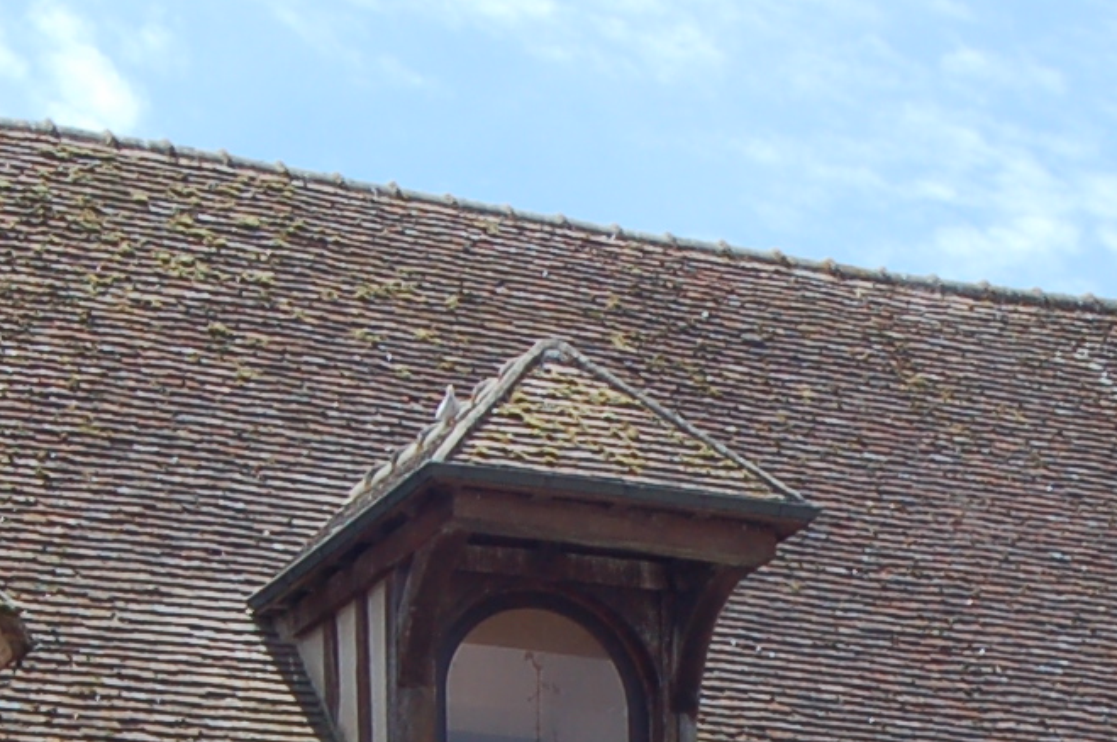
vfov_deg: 7.6
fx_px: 5517
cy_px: 901
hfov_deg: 11.5
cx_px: 780
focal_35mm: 178
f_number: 9
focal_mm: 26
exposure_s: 1/250
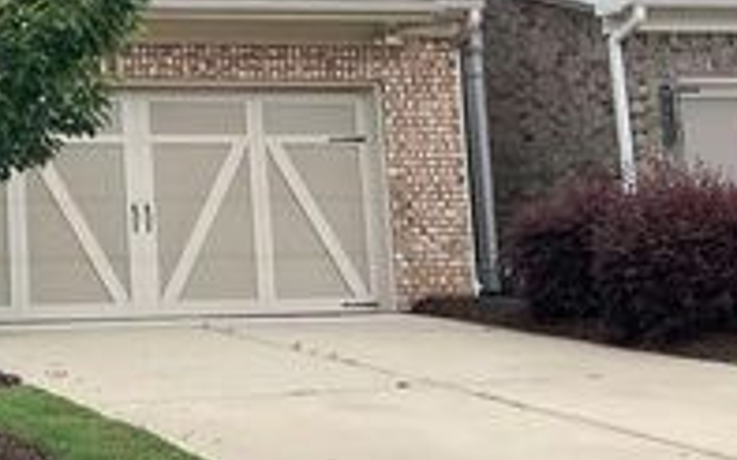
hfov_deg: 24.2
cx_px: -131
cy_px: 54
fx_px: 1566
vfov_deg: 16.5
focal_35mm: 78
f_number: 1.8
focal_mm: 3
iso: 16
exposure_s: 1/749
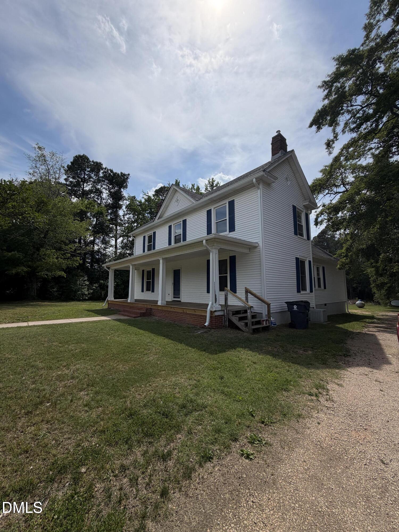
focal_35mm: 14
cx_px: 200
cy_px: 266
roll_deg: +0.2
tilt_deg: +8.3
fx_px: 215
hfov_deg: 85.7
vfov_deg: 102.1
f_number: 2.2
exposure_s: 1/1656
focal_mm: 2.22
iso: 20
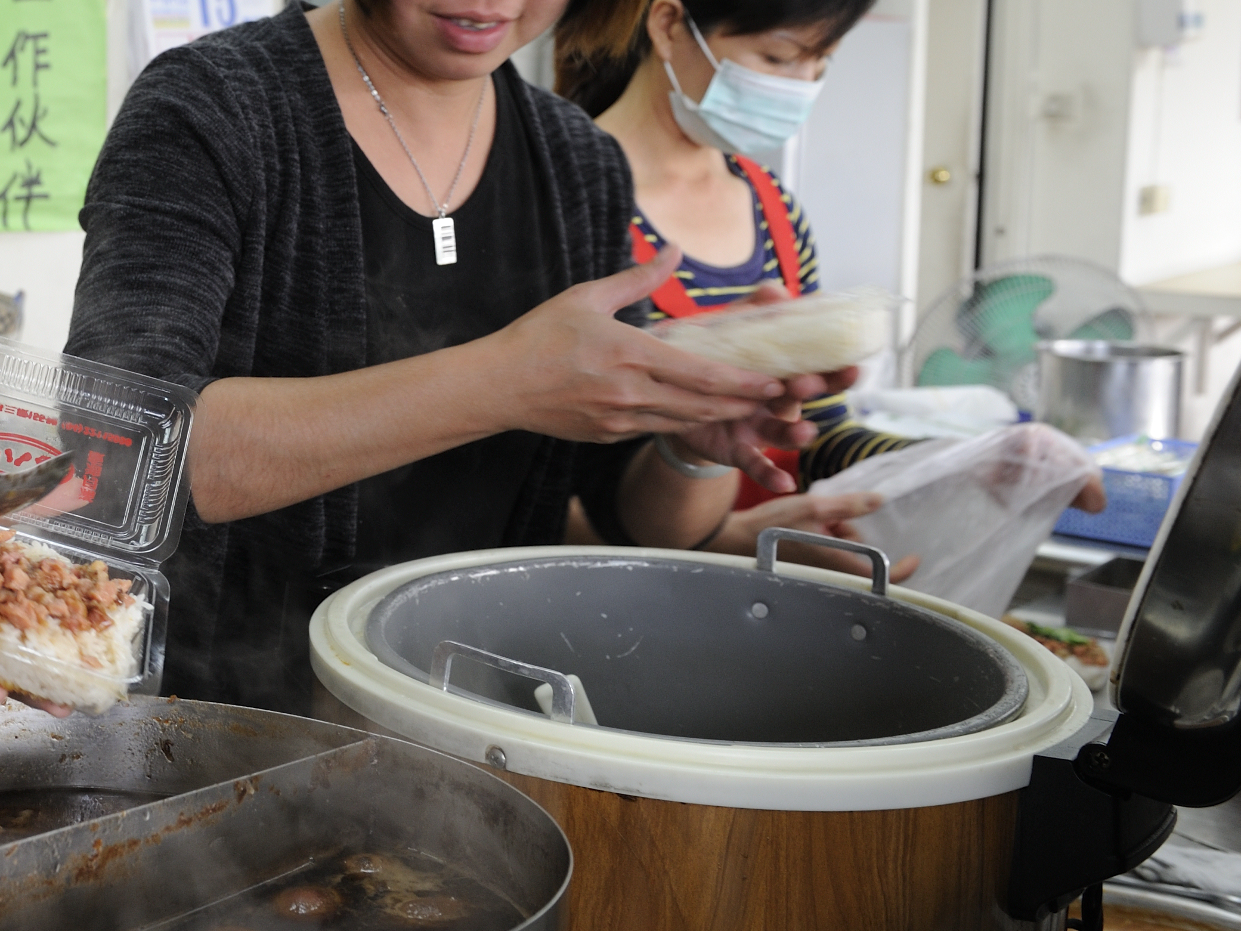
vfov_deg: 25.5
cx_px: -27
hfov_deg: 31.1
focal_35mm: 57
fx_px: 2044
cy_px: 288
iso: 500
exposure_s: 1/60
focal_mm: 29
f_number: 5
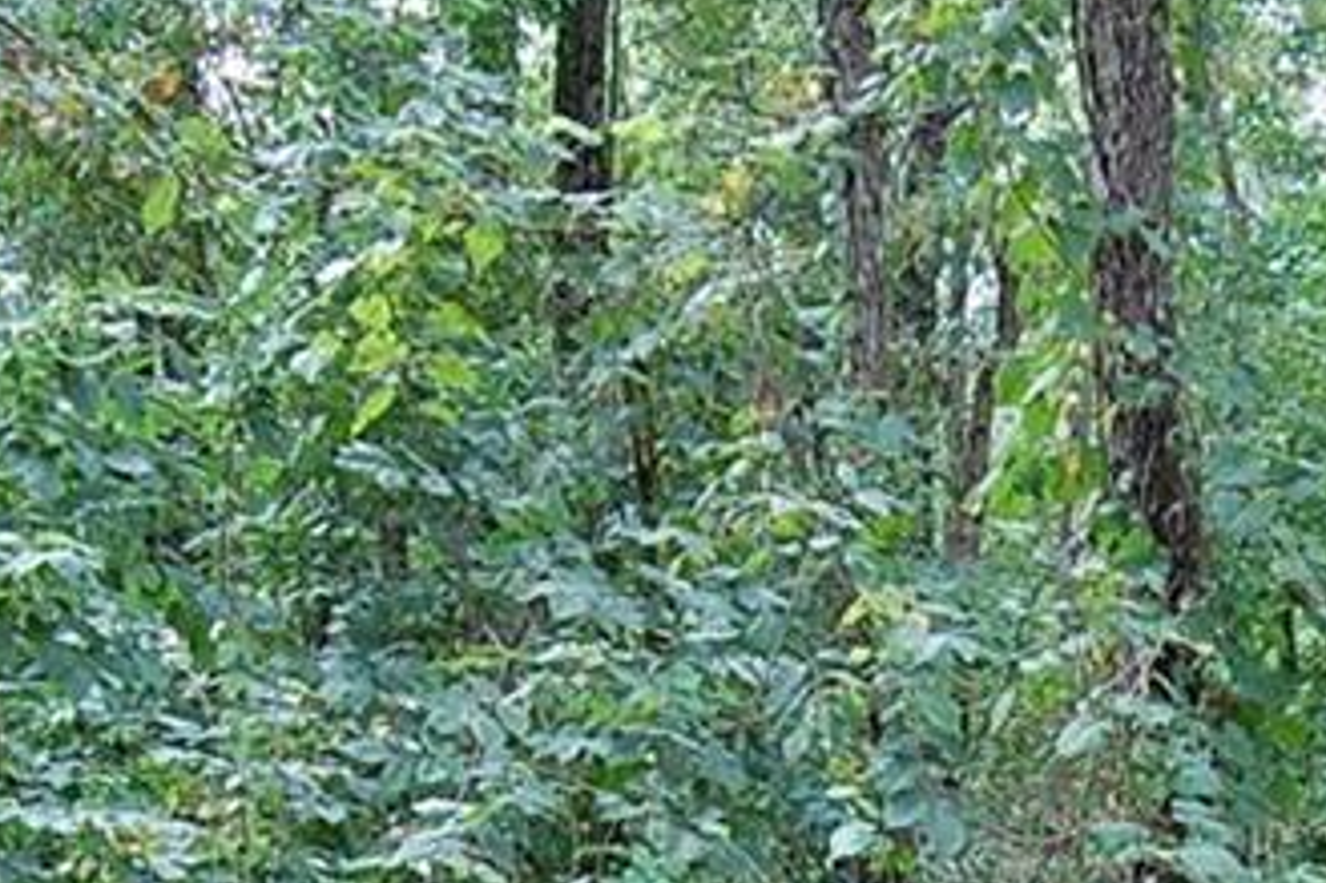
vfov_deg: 15.7
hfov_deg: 24.0
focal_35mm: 84
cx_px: 979
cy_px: 1032
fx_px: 3092
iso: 400
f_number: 5
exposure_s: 1/100
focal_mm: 18
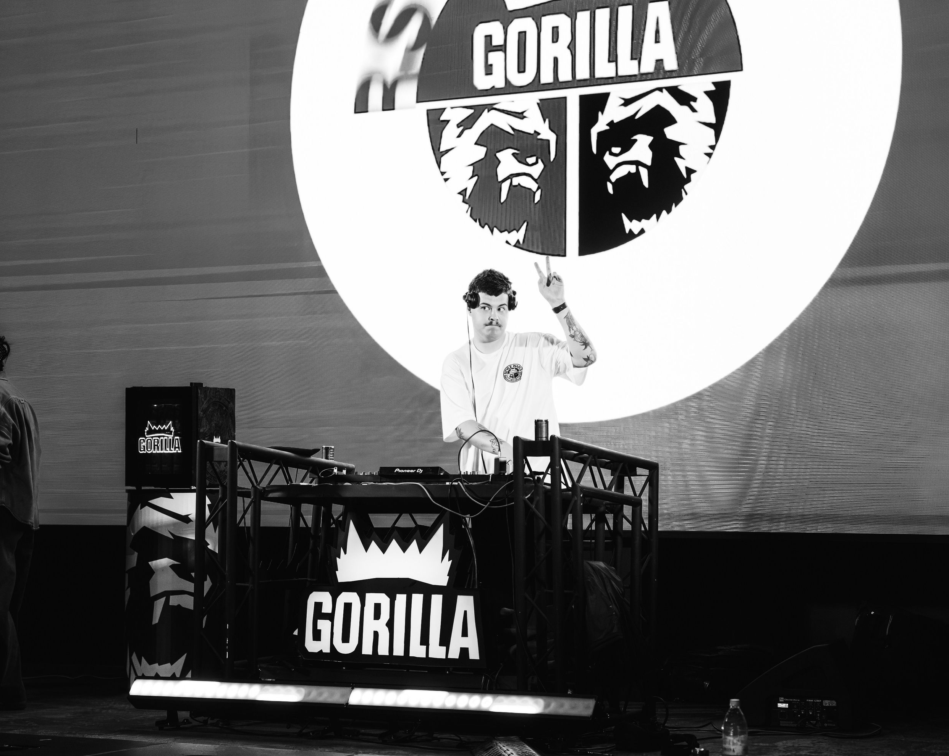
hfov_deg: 23.6
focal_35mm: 81
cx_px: 481
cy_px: 375
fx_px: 2271
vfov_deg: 18.9
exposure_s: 1/800
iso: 3200
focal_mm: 70
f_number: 2.8
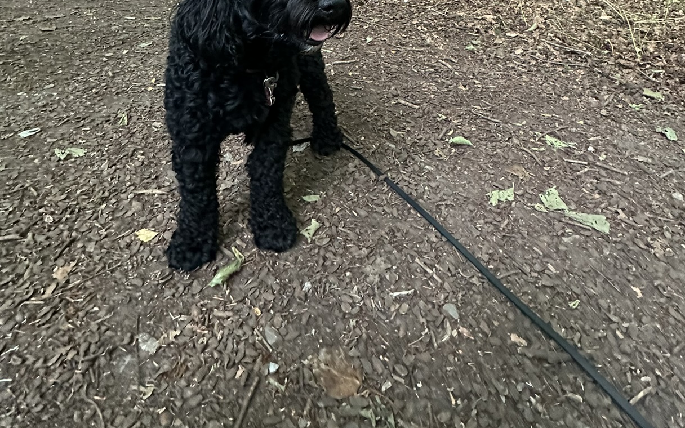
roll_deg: +1.7
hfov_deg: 72.4
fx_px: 467
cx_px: 369
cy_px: -51
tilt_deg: -7.8
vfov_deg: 39.5
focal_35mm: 25
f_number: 2.2
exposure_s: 1/60
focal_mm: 2.22
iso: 800
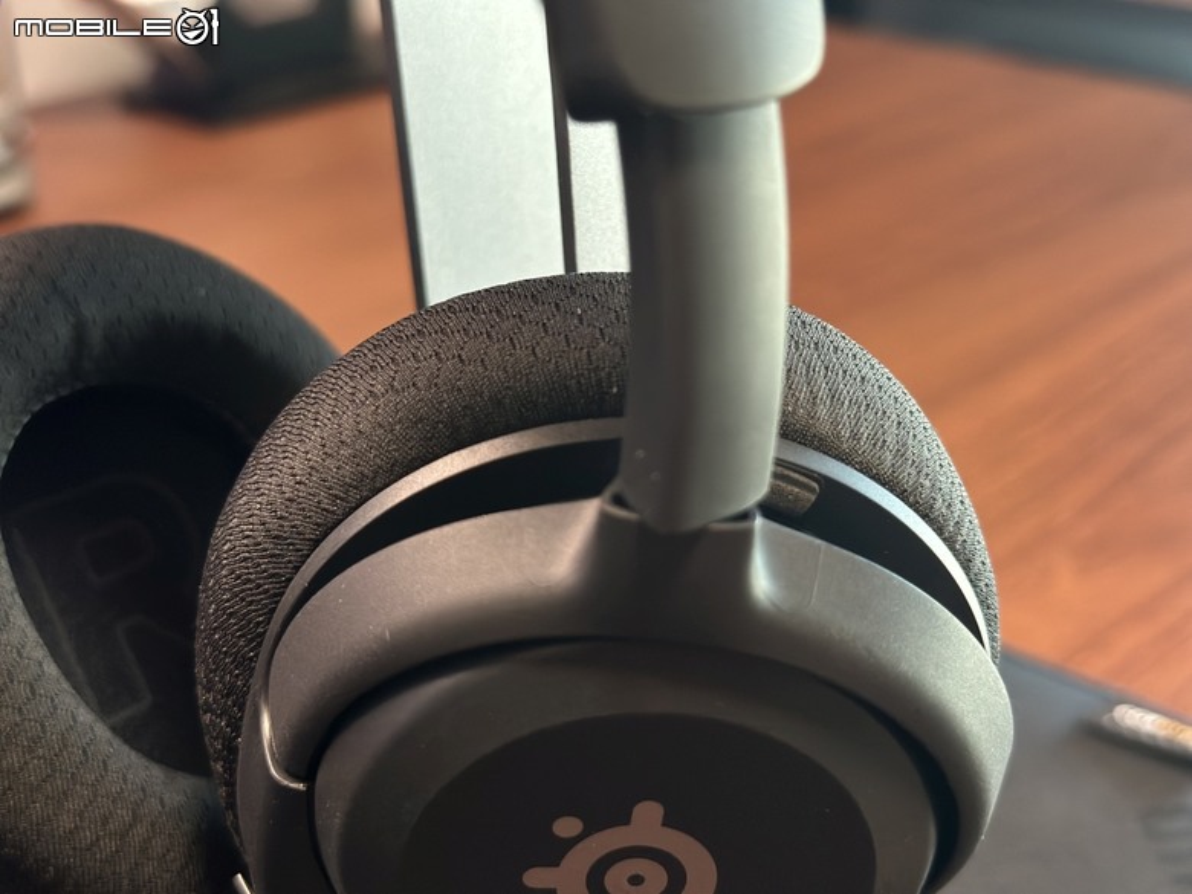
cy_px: 447
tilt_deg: -25.6
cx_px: 596
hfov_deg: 39.7
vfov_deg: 30.3
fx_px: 1653
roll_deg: -0.9
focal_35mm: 48
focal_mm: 6.86
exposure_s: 1/51
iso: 400
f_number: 1.78
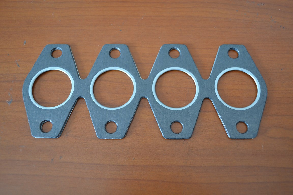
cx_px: 146
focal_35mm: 33
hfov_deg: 57.2
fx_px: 269
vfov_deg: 40.0
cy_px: 98
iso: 400
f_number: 4
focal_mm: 22
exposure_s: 1/50
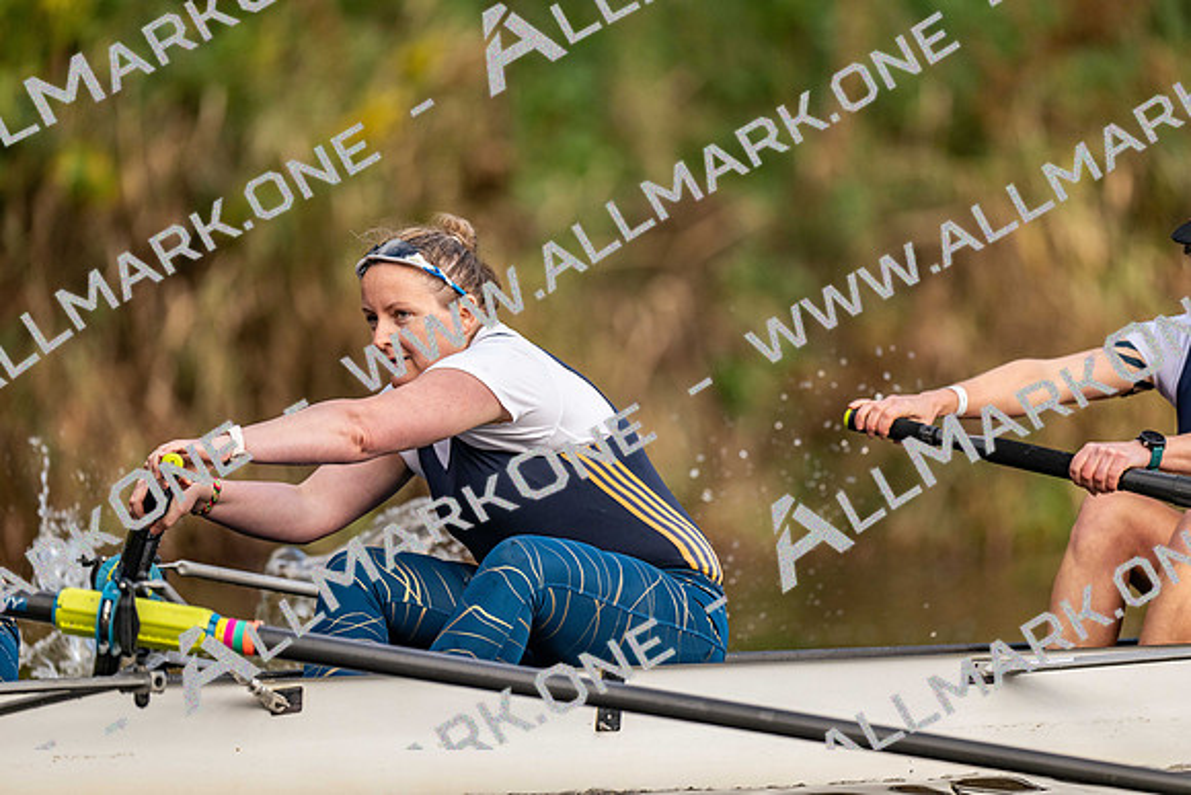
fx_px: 19854
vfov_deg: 2.3
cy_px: 398
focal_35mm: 600
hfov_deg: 3.4
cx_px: 596
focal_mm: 600
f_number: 4
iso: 1100
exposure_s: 1/2500
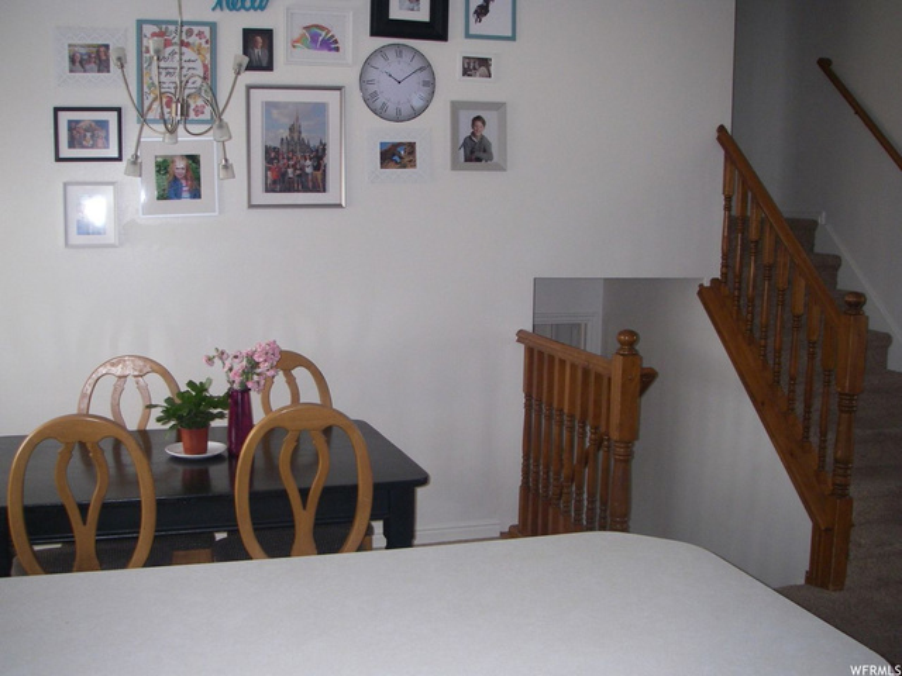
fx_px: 990
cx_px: 451
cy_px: 338
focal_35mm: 38
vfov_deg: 37.7
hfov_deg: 49.0
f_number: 3.3
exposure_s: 1/40
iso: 160
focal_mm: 6.3
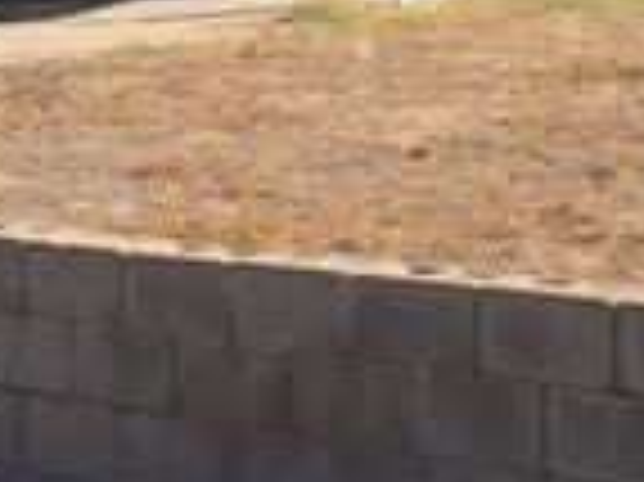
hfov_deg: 15.0
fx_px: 2417
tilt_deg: +3.0
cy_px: -230
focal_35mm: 130
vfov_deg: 11.0
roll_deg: +1.6
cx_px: 617
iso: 25
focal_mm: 4.15
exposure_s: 1/1183
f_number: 2.2
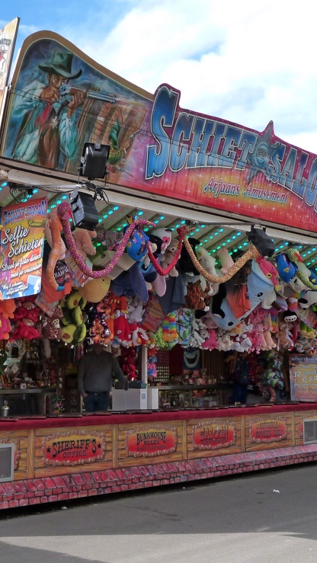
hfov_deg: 21.3
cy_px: 282
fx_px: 836
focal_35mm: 56
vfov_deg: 37.2
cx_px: 91
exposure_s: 1/250
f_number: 5.6
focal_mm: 6.7
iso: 200
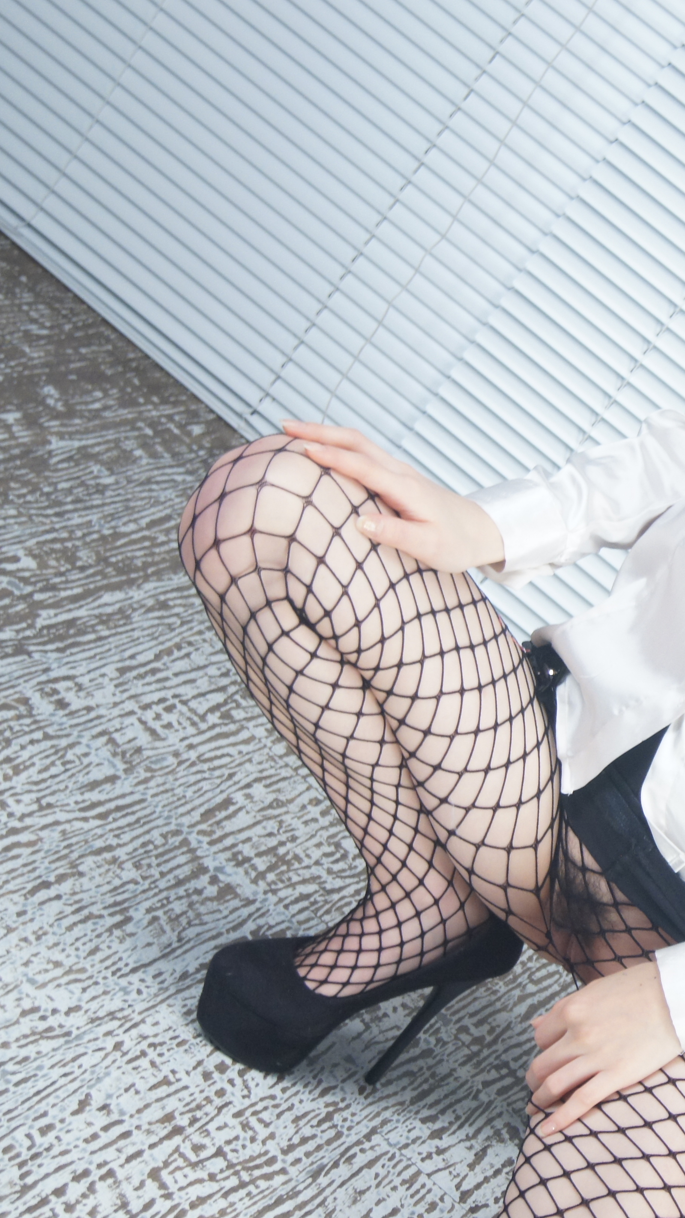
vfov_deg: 22.5
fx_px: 3067
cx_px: 880
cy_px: 610
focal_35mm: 95
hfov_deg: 12.4
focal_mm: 40
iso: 800
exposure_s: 1/125
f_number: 5
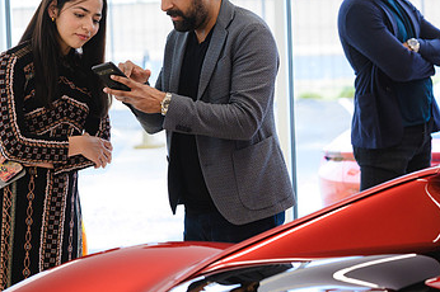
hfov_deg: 12.9
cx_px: 156
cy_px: 88
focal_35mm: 159
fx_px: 1941
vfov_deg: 8.6
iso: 400
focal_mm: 85
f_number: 4
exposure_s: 1/200
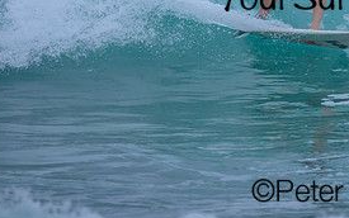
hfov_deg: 1.0
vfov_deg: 0.6
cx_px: 333
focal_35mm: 2155
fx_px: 20501
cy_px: -57
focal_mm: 800
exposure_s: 1/2000
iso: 1100
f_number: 6.3
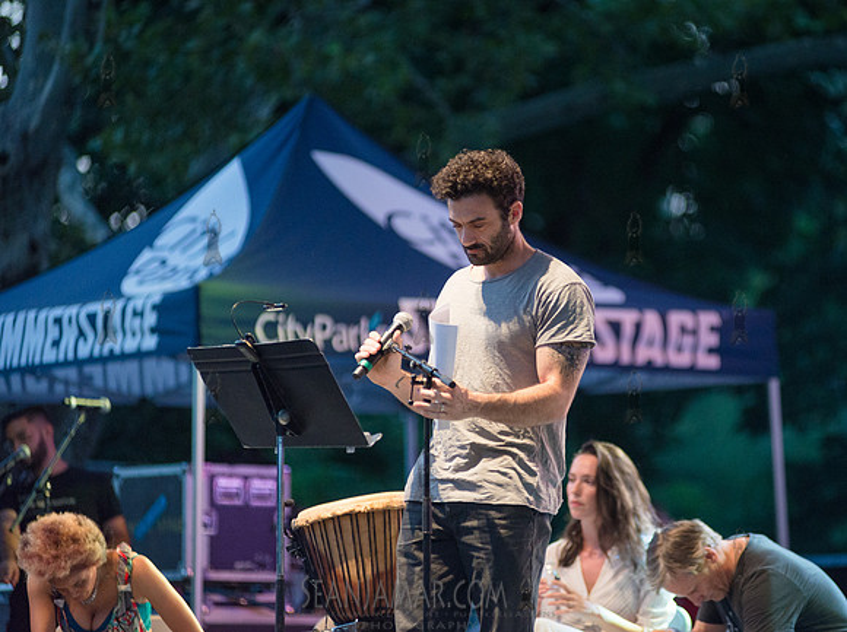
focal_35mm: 234
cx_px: 515
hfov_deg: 8.5
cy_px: 289
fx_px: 5719
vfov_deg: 6.3
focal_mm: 200
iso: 1600
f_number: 2.8
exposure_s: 1/320
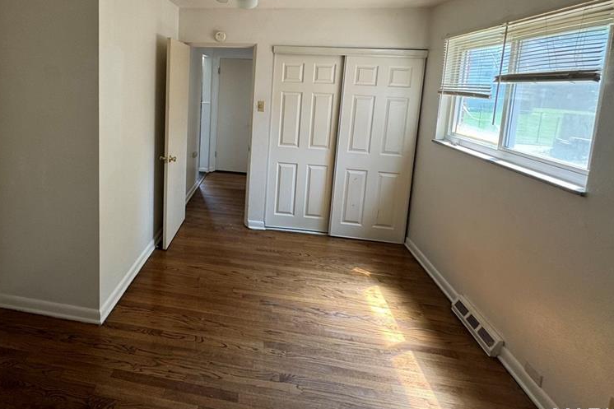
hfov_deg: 81.6
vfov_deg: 59.6
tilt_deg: -6.4
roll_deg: -3.7
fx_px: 341
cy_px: 119
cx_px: 213
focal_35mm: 20
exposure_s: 1/99
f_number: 2.2
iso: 125
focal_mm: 2.22
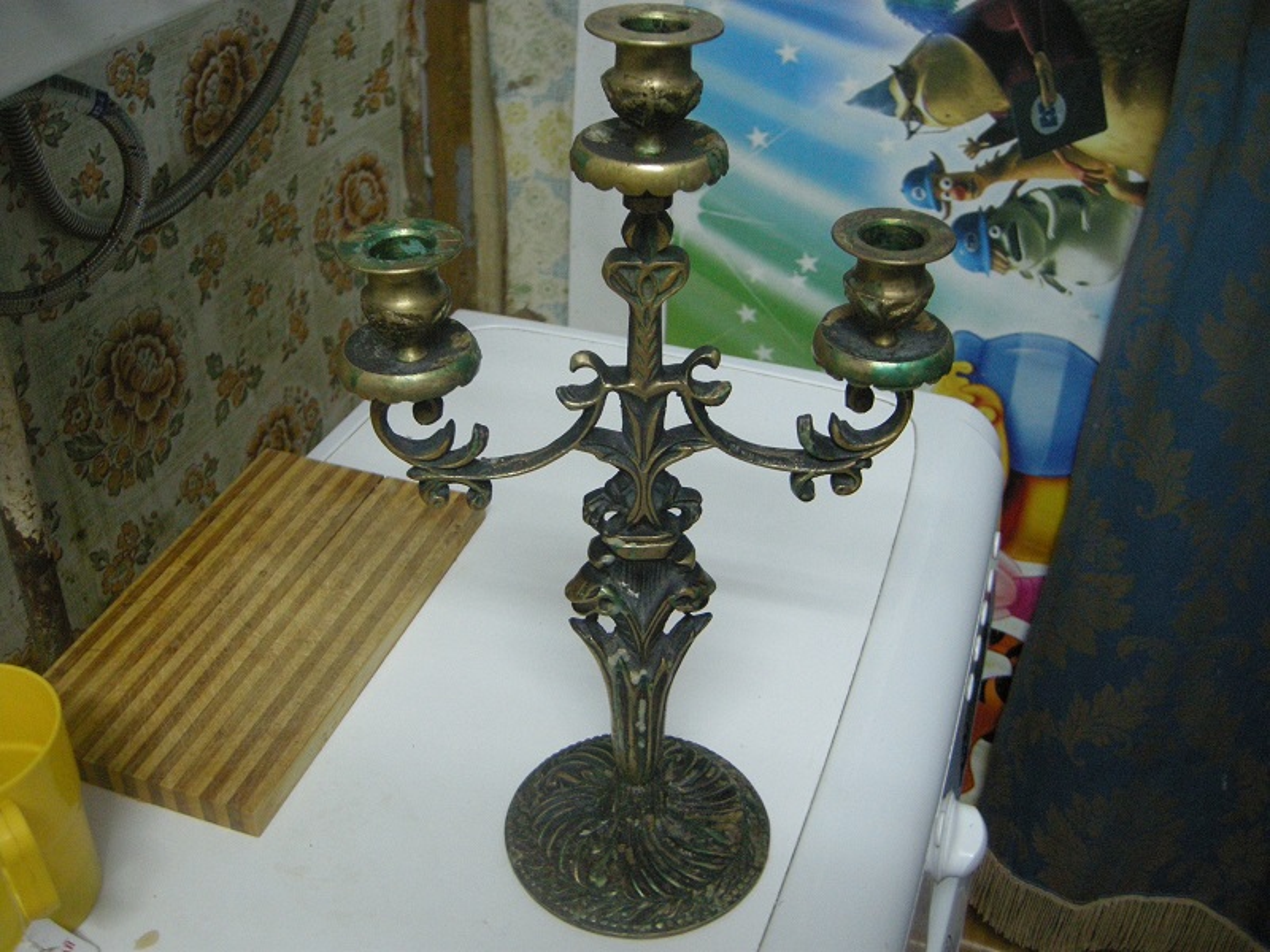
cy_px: 476
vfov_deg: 40.7
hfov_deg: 52.6
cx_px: 635
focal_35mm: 35
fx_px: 1284
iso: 400
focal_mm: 7.5
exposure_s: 1/21.7
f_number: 2.7
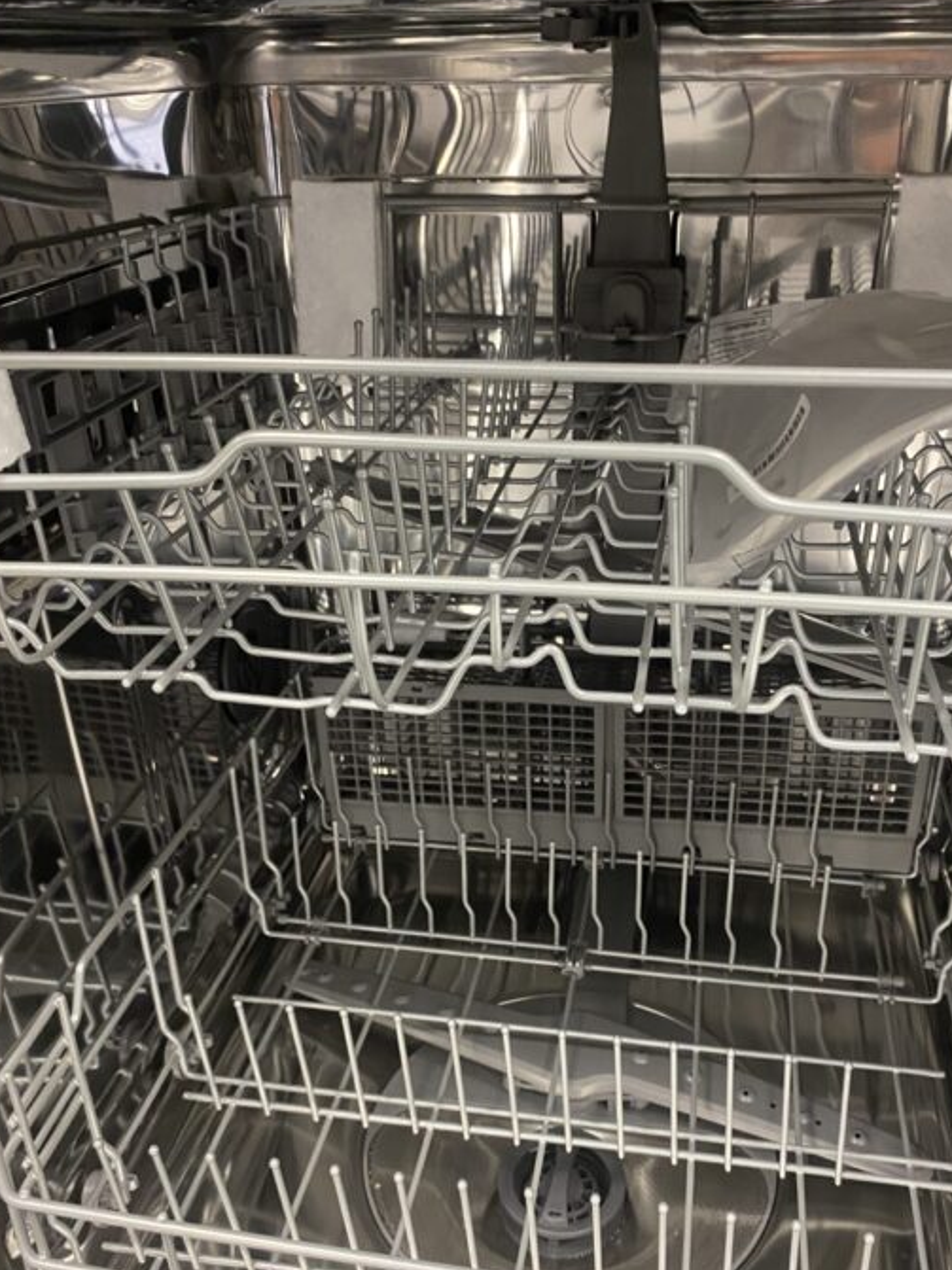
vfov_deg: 58.2
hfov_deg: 45.4
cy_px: 702
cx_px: 513
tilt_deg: -29.2
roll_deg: -1.2
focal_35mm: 31
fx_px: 1137
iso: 500
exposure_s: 1/44
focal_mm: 4.25
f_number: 1.8
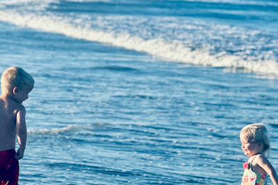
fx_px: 1236
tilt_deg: -7.6
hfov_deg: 12.8
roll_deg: -2.5
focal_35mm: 160
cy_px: 179
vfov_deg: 8.5
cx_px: 156
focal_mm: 9
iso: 32
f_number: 2.8
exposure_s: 1/314
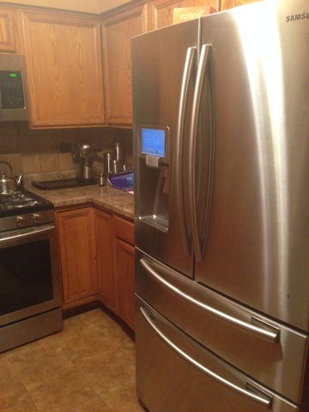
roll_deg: +1.9
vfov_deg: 55.4
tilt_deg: -12.6
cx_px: 154
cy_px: 206
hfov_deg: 42.9
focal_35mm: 33
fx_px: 393
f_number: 2.4
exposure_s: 1/17
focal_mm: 4.12
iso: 320
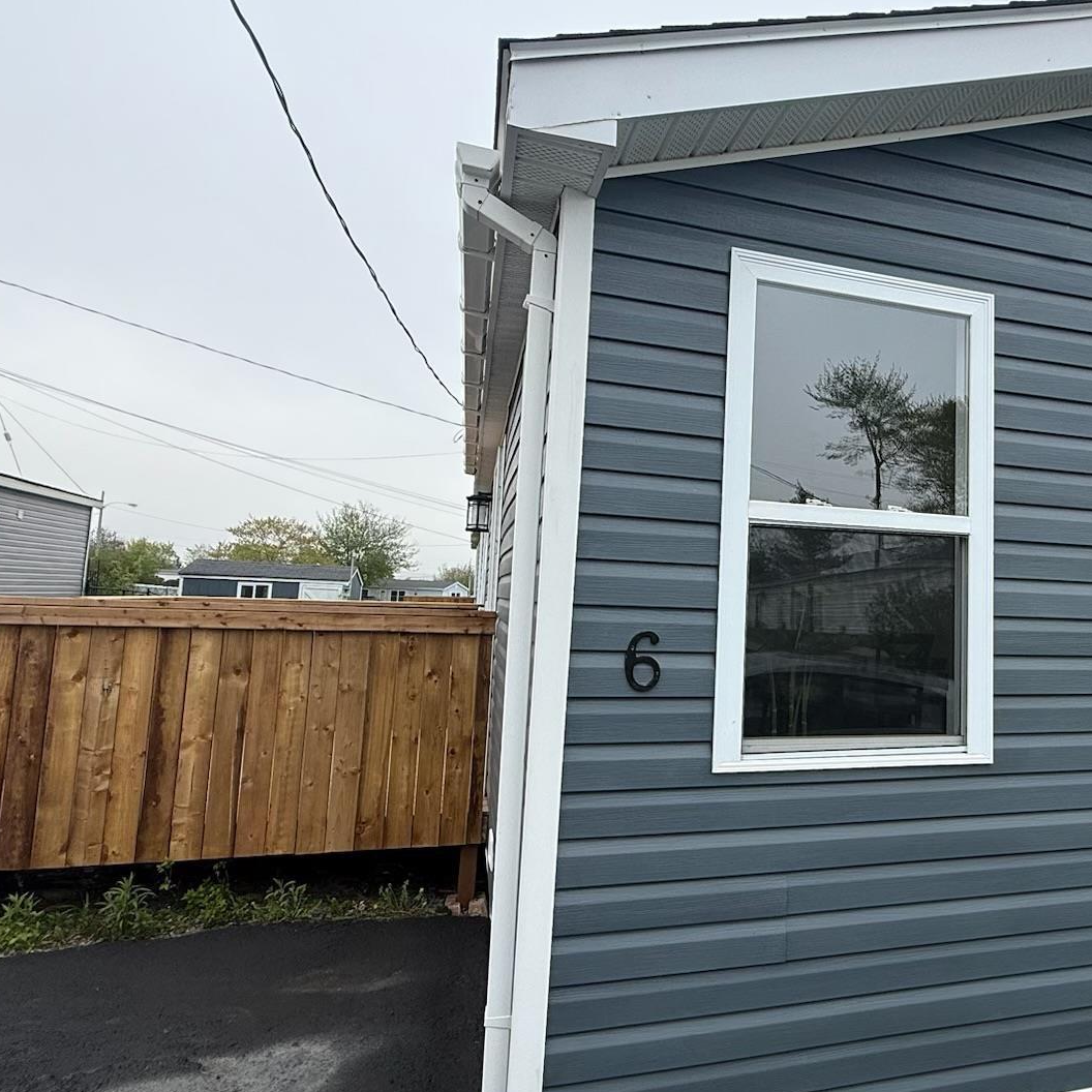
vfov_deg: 65.0
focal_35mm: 24
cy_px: 527
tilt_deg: +6.4
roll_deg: -1.9
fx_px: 857
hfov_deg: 62.6
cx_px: 766
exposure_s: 1/359
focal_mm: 2.22
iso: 50
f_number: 2.2
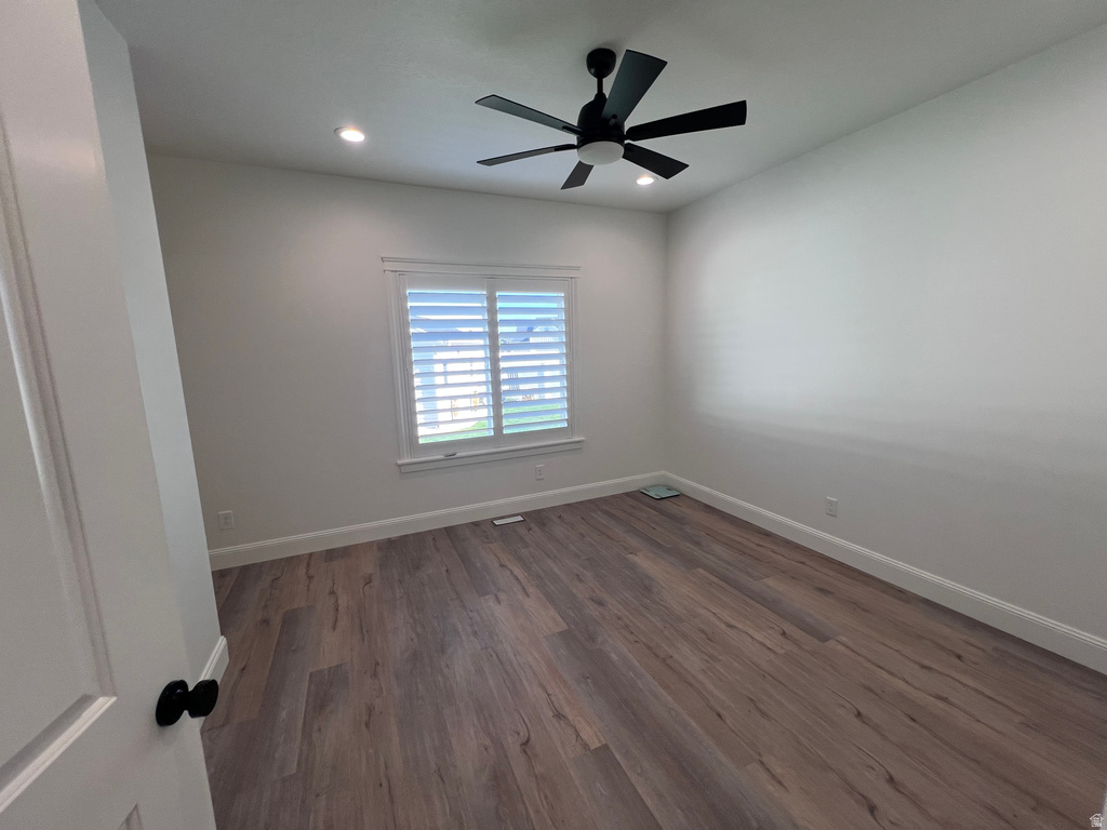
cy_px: 415
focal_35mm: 13
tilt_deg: -8.3
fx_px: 416
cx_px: 554
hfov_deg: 106.2
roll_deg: +2.0
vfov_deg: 89.9
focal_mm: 1.57
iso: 50
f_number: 1.8
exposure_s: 1/125
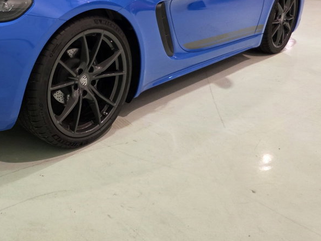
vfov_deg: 34.6
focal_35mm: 40
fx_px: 371
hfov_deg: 44.5
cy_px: 41
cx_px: 63
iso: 500
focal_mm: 6.3
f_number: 1.7
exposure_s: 1/120
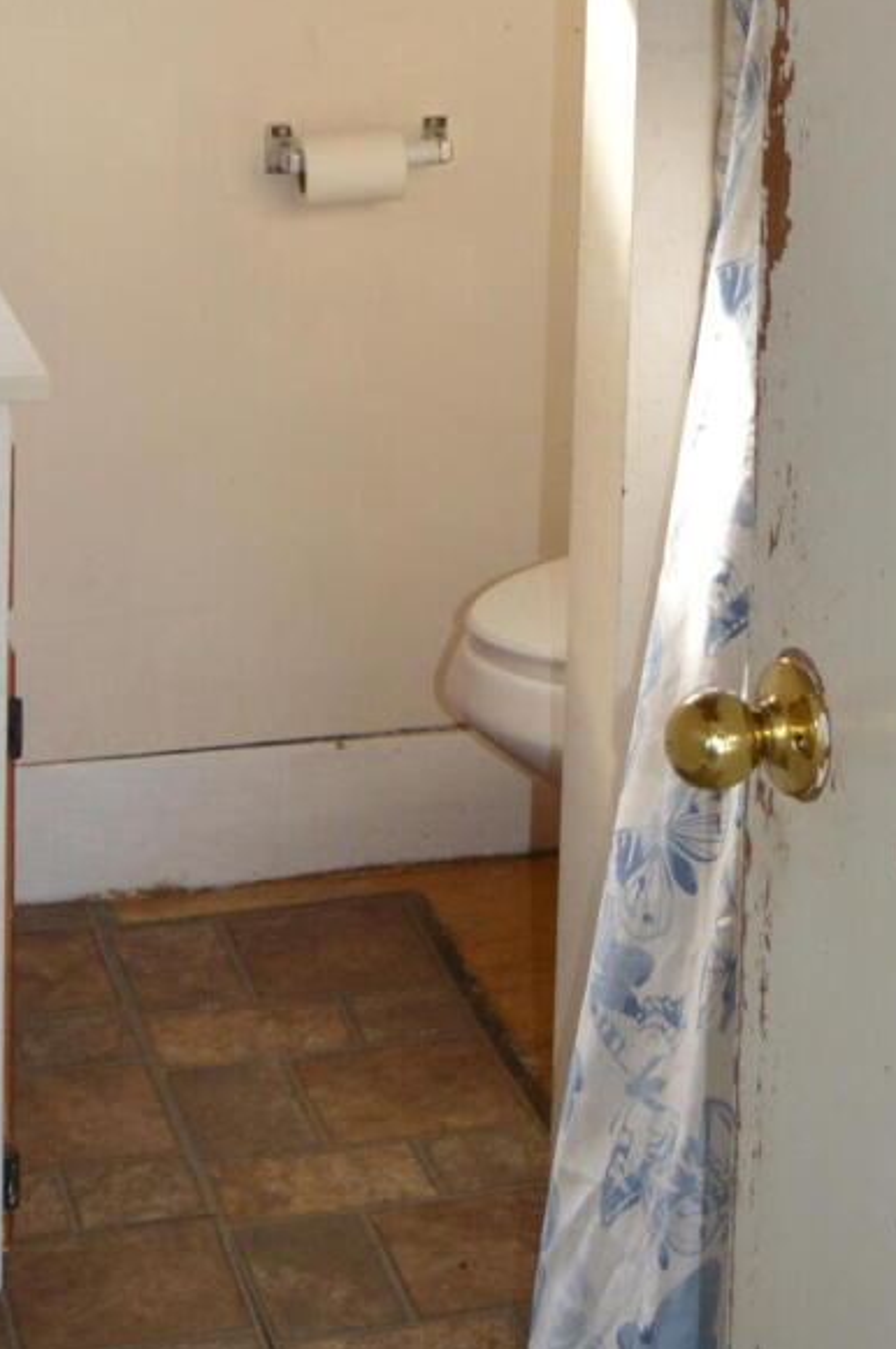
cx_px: 607
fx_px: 3480
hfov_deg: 14.6
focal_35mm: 93
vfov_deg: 20.7
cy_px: -216
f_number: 4
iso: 220
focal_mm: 18
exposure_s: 1/125
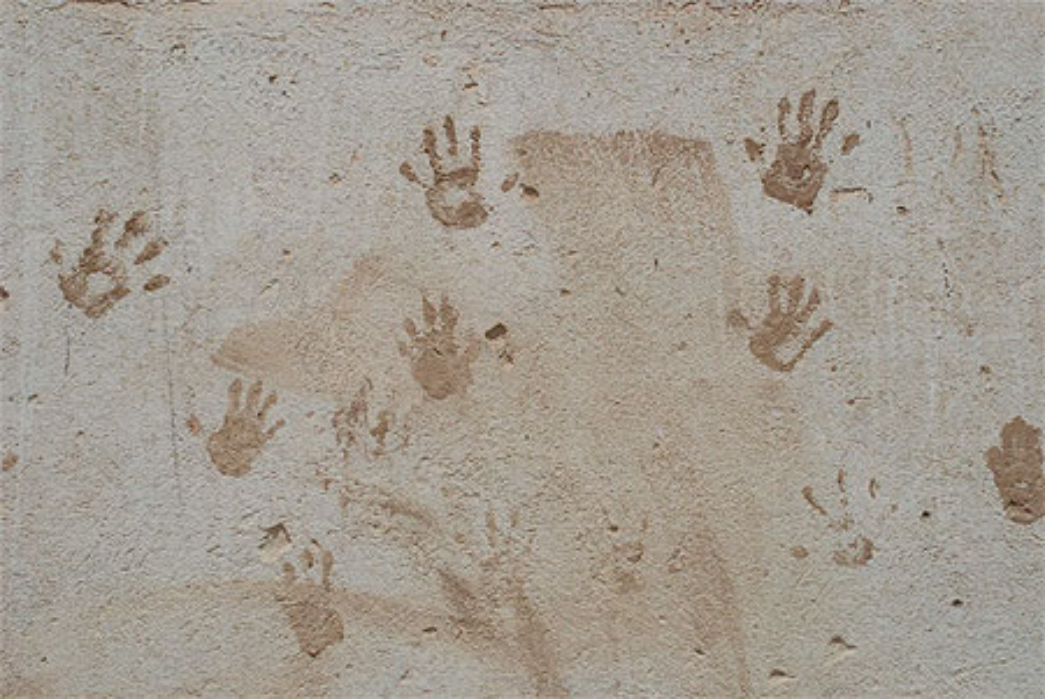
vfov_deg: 20.7
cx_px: 522
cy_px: 350
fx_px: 1918
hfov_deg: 30.5
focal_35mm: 66
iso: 1000
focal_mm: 44
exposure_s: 1/1000
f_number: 16
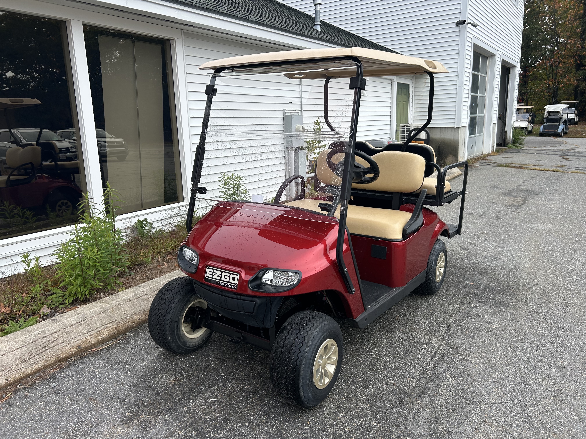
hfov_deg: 67.3
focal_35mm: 26
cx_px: 293
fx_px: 440
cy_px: 220
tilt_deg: -10.8
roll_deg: +2.6
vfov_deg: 53.1
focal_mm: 5.7
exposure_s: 1/1280
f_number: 1.5
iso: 50
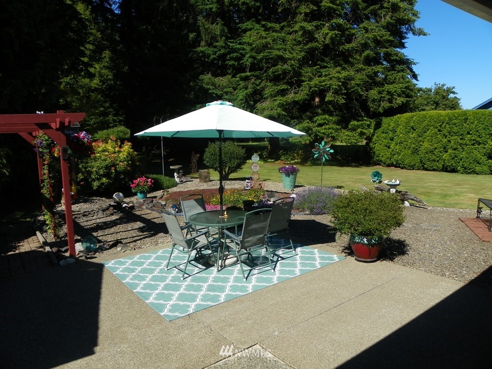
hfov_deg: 67.3
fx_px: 370
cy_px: 184
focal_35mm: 26
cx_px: 246
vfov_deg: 53.1
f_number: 5.6
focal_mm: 4.6
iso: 64
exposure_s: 1/400
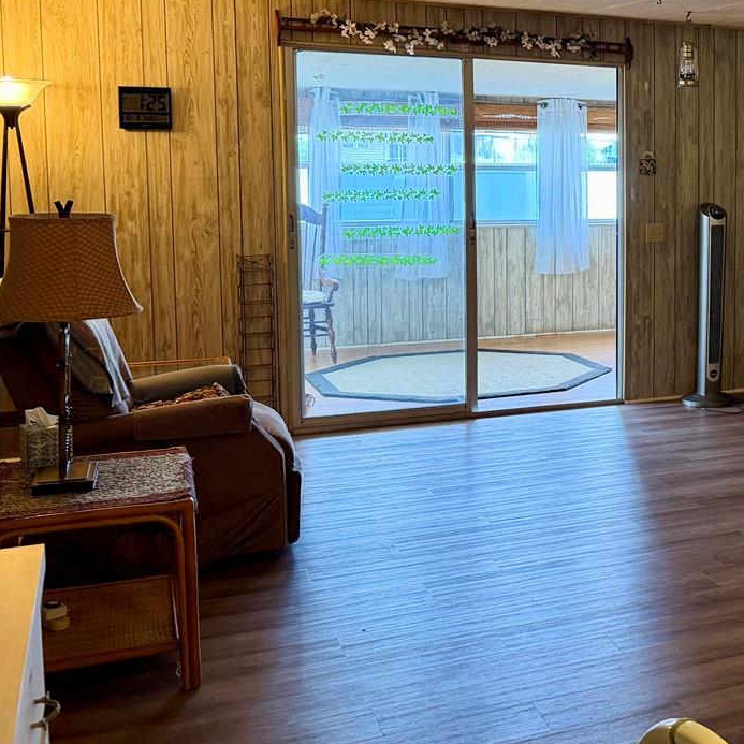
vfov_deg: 34.4
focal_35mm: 49
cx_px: 803
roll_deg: -1.0
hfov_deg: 31.1
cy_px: 262
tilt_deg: -4.6
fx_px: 1192
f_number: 1.78
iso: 400
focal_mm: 6.76
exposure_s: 1/60
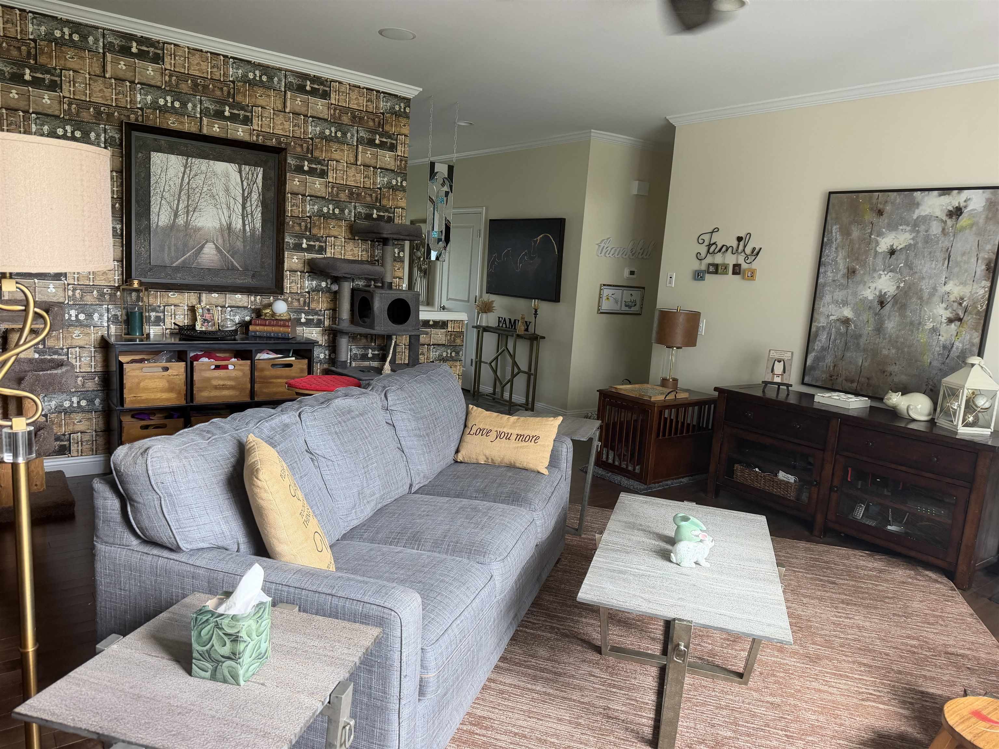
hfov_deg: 71.6
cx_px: 500
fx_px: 693
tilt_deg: -9.3
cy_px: 374
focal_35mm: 24
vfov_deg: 56.8
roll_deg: -4.3
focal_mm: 6.76
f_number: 1.78
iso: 200
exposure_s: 1/60
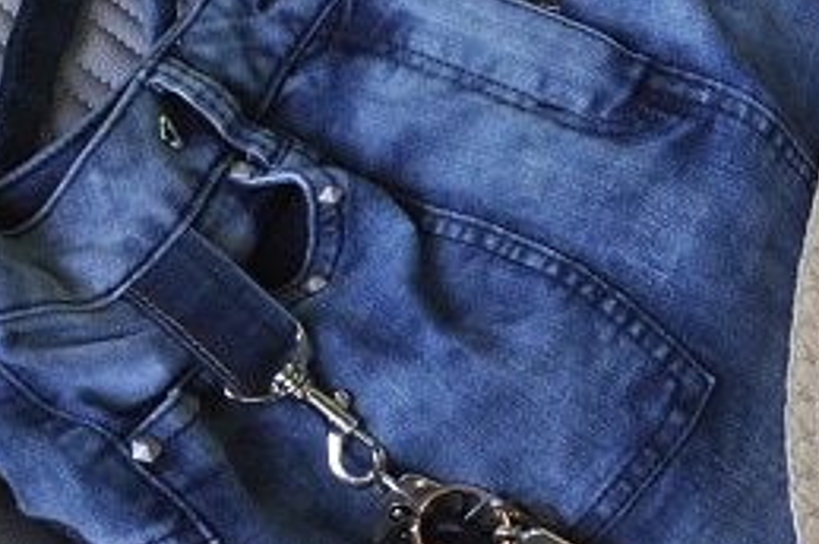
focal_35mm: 102
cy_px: 163
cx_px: 715
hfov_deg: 19.7
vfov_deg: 13.4
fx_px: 2318
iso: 400
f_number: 5
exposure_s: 1/100
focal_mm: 22
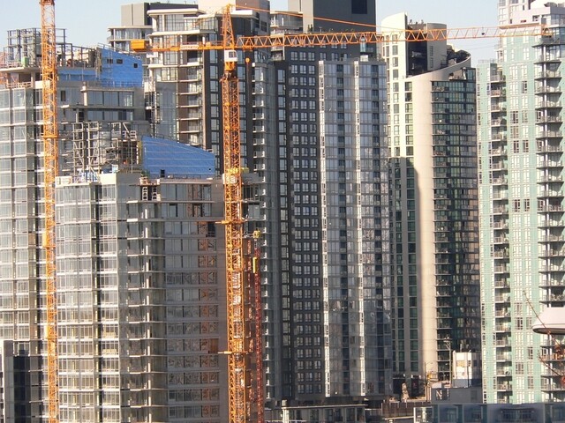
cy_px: 212
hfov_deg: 7.7
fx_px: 4195
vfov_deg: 5.8
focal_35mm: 257
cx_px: 282
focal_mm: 42.8
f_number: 4
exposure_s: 1/500
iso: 80
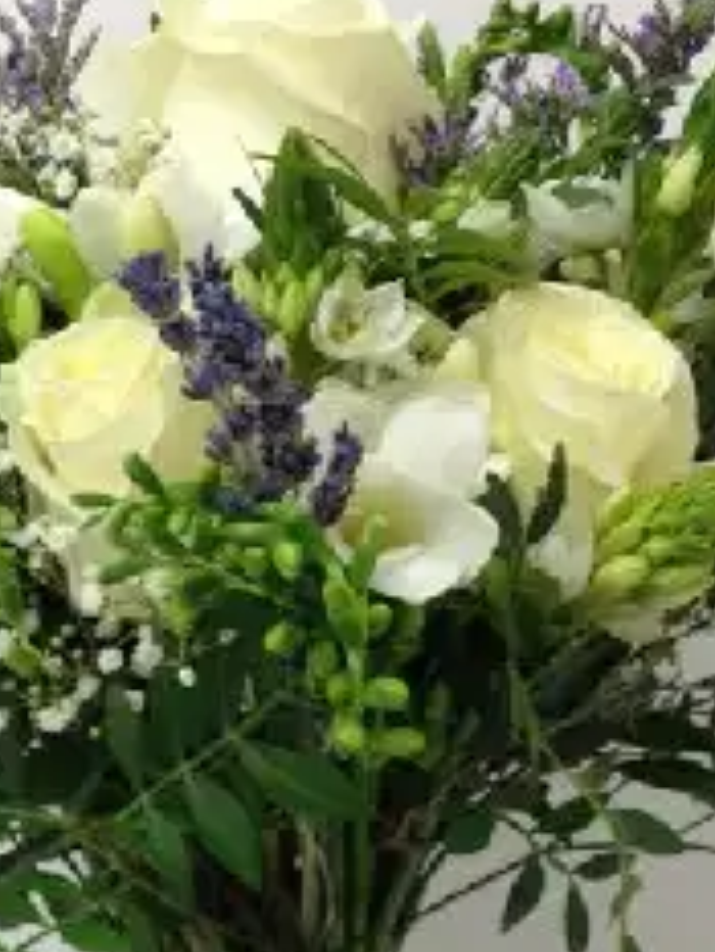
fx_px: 2476
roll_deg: +1.1
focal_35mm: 90
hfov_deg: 16.4
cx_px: 266
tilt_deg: -20.3
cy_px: 691
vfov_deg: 21.6
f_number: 2.4
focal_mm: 4.28
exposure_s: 1/20
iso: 50
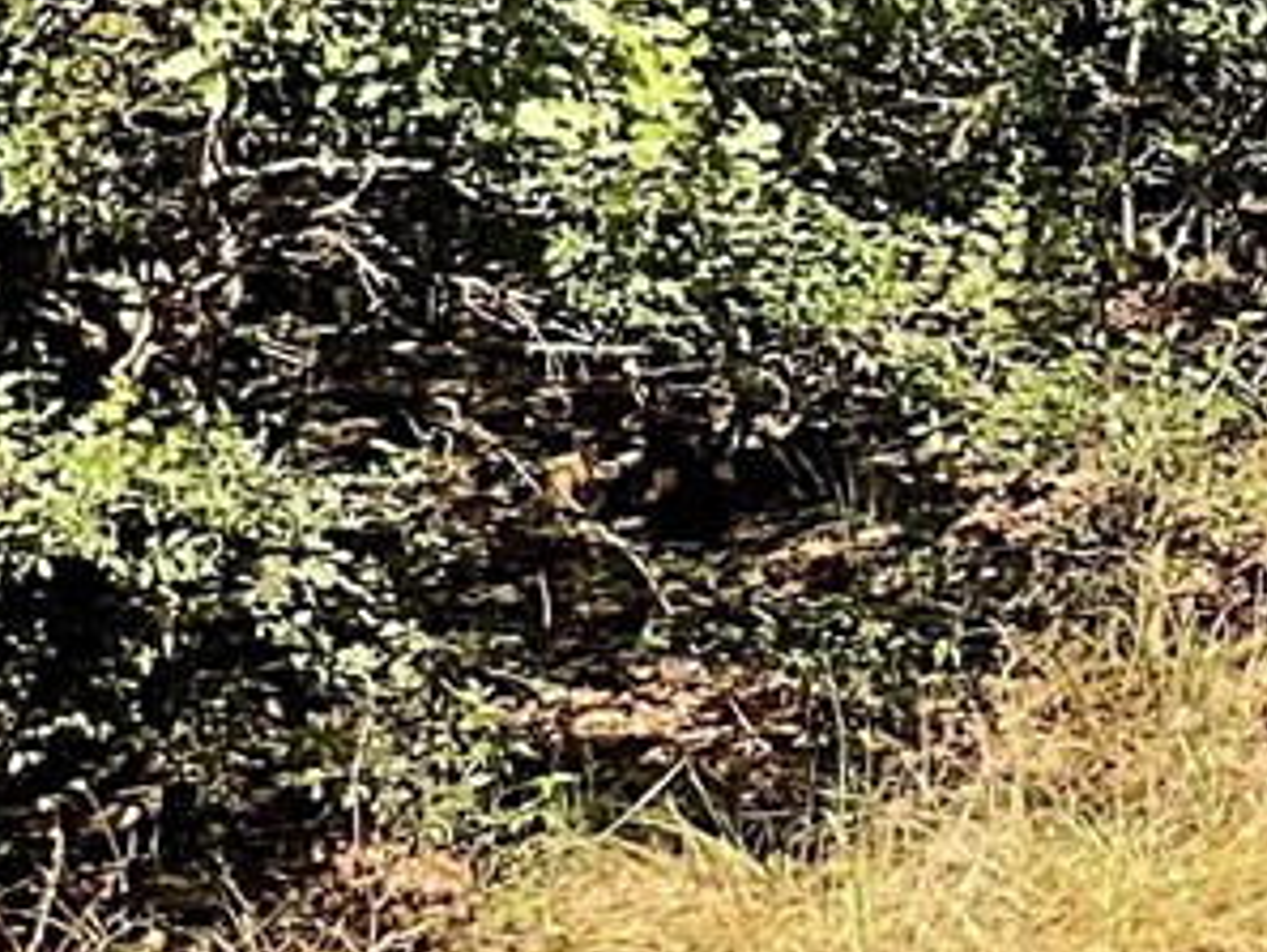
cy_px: 273
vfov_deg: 7.4
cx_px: 3050
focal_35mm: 200
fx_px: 7323
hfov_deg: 8.9
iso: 16
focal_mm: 3
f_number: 1.8
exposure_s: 1/829
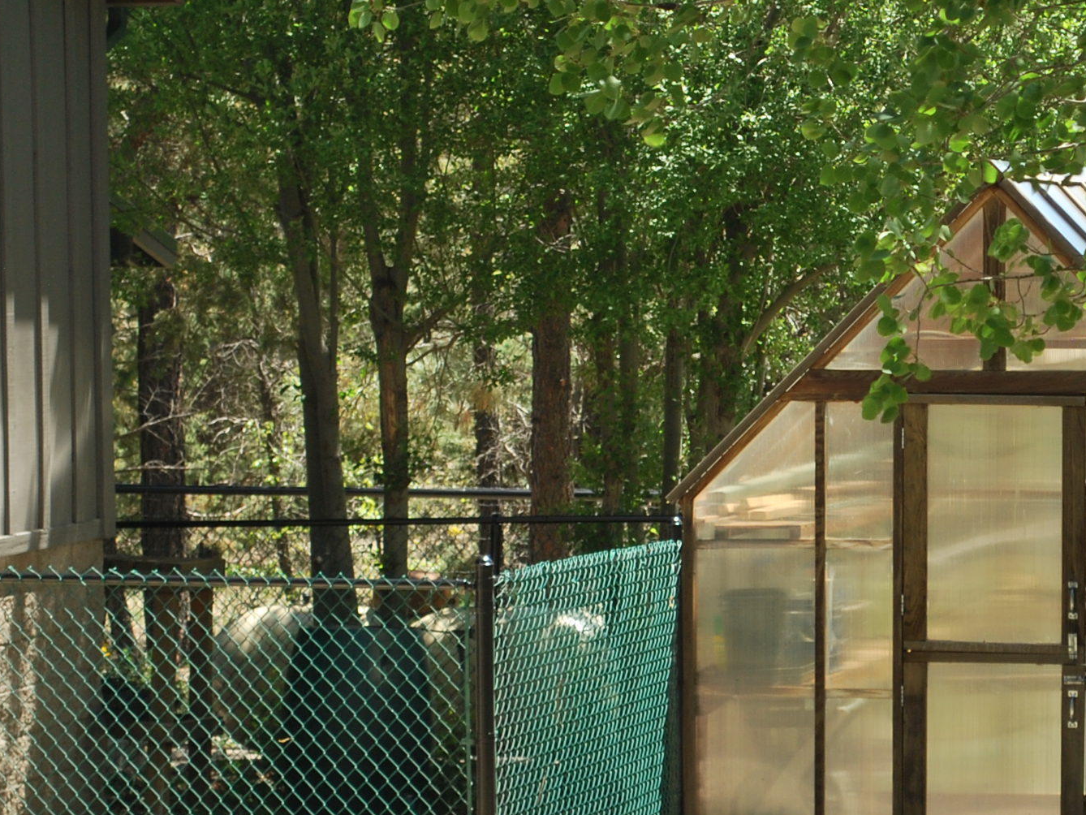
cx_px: 816
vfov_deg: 8.6
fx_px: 5398
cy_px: 408
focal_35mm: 172
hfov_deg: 11.5
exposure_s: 1/100
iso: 200
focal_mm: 55
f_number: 5.6
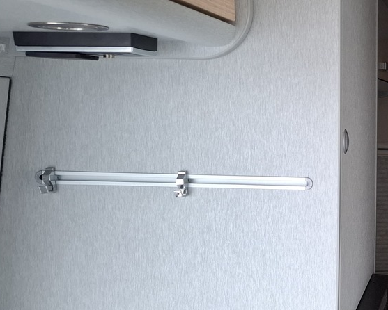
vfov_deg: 26.2
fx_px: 666
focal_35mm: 58
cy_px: 186
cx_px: 498
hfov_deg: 27.4
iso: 250
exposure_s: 1/100
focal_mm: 5.54
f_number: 1.8
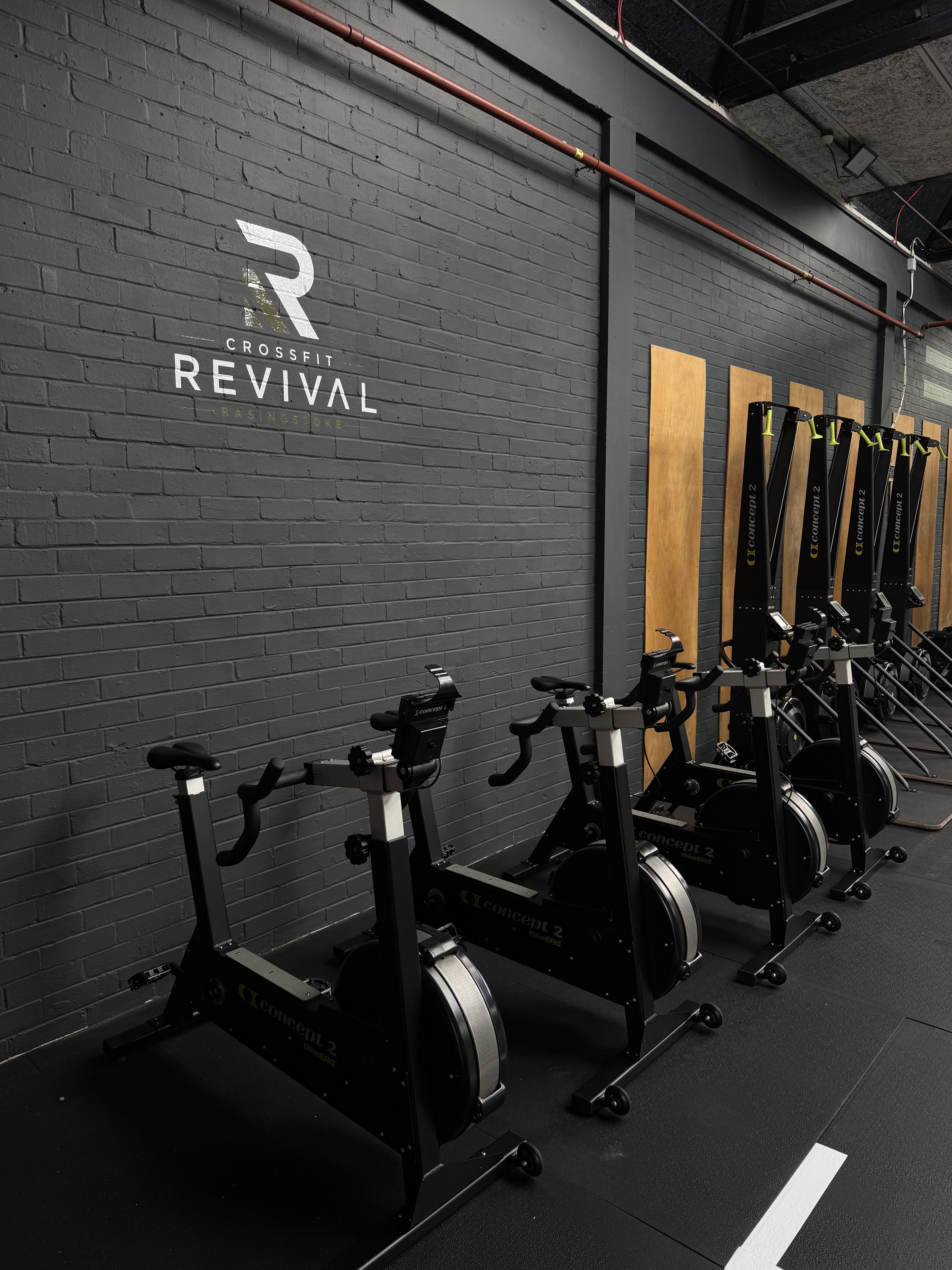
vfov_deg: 71.6
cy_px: 635
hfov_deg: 56.8
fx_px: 880
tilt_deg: -6.7
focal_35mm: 24
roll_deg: +1.0
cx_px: 476
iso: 64
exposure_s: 1/142
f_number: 1.78
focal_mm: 6.76
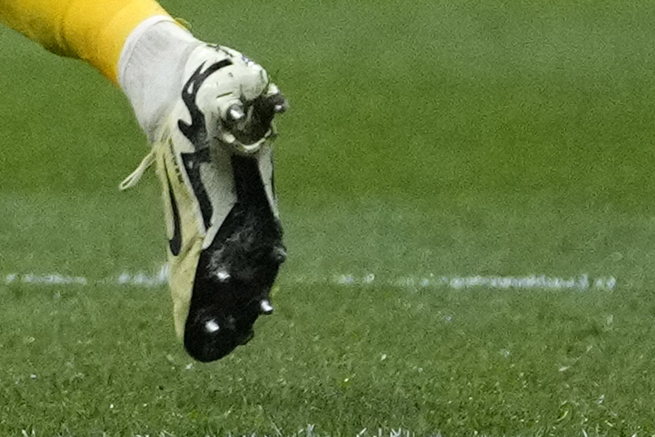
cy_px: -824
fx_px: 22211
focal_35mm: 1221
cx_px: -1273
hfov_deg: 1.7
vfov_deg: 1.1
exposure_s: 1/3200
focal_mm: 200
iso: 4000
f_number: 2.8
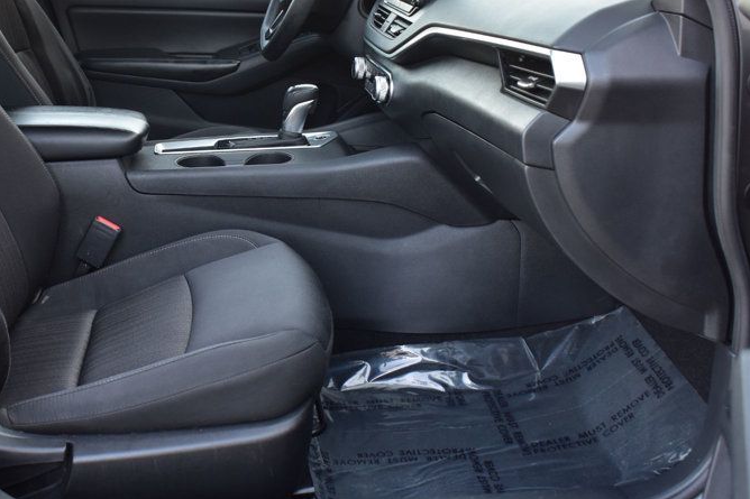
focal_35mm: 46
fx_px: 958
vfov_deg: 29.2
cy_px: 202
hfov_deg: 42.3
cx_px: 267
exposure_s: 1/25
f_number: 7.1
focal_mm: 20
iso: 400
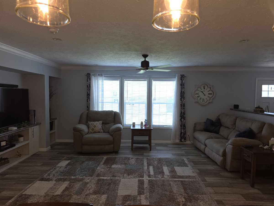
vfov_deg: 58.9
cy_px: 103
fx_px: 182
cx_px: 137
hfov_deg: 73.9
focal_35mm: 23
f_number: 1.7
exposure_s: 1/60
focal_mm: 6.3
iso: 25
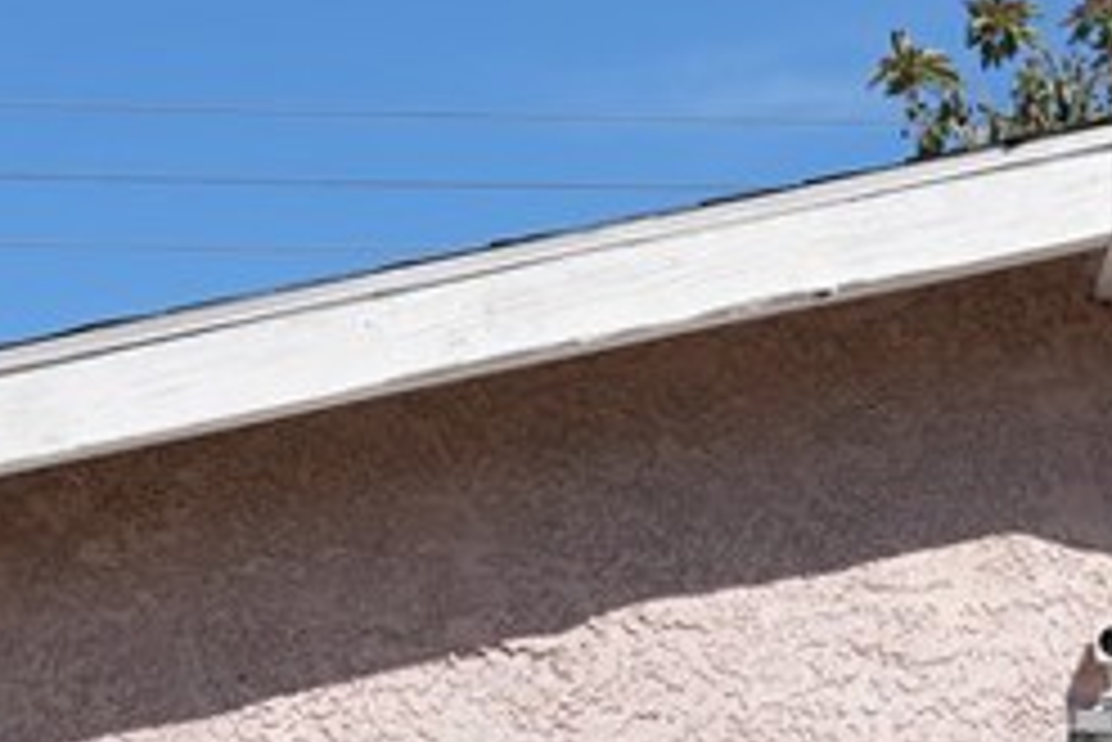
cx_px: 707
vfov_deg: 11.4
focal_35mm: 120
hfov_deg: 17.0
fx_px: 3709
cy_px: 223
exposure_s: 1/400
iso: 80
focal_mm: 29
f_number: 6.3
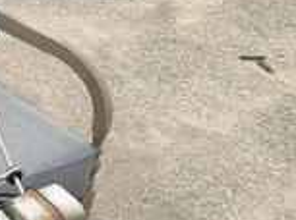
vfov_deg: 18.3
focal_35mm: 76
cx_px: -87
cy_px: 262
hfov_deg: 22.9
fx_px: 648
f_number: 1.8
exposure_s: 1/770
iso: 25
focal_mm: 3
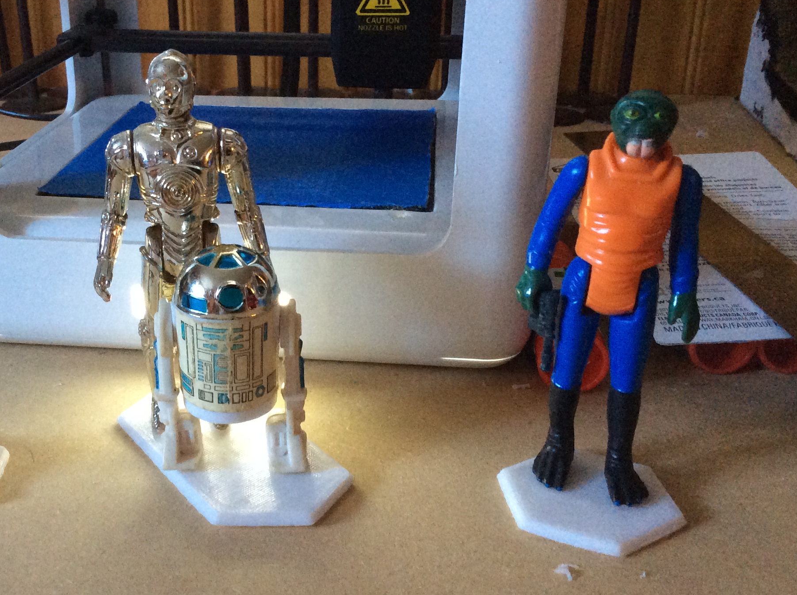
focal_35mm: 46
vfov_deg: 31.4
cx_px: 283
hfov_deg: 40.9
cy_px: 337
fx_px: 1058
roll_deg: +1.0
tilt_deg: -24.9
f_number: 2.4
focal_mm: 3.3
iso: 200
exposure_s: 1/24
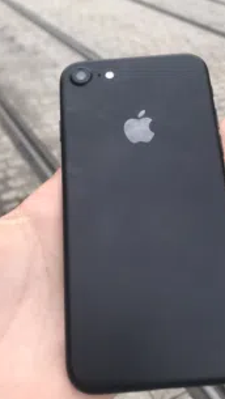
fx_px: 423
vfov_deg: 50.4
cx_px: 137
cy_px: 194
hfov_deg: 29.7
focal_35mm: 40
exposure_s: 1/100
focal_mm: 3.99
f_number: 1.8
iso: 20
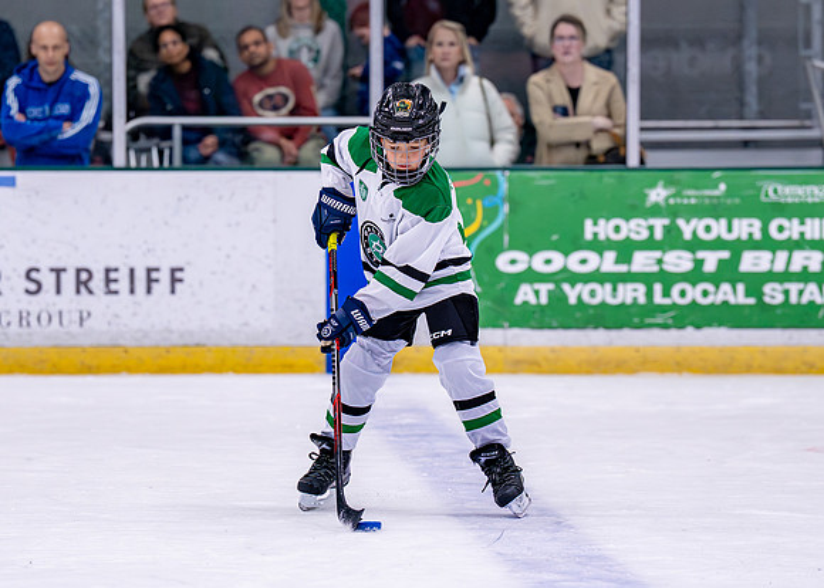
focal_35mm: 226
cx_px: 355
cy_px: 330
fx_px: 5280
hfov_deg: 8.9
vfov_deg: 6.4
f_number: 2.8
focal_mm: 132
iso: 2500
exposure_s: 1/1250
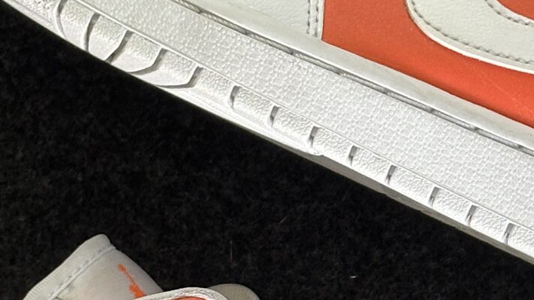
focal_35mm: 189
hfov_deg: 11.4
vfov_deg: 6.4
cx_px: 409
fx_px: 2676
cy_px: 312
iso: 100
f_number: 1.78
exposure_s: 1/50
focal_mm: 6.86
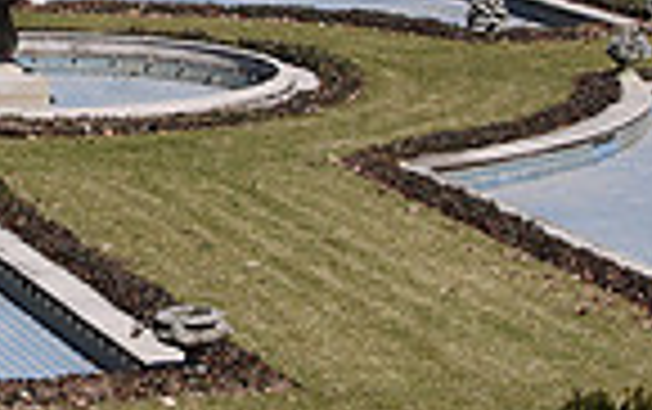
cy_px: -2
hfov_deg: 9.8
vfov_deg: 6.2
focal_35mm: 212
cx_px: -31
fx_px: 3771
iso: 100
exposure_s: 1/320
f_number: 9
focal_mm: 25
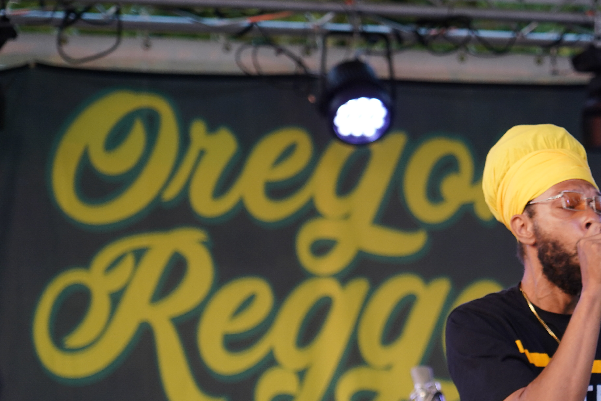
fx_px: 2871
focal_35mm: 172
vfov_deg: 8.0
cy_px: 197
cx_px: 458
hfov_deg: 11.9
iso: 800
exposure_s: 1/160
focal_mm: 105
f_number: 4
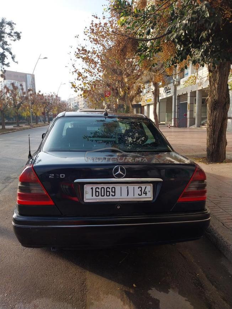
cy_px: 154
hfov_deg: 53.1
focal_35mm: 26
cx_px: 116
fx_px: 232
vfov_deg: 67.3
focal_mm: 4
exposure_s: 1/417
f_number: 1.8
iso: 25
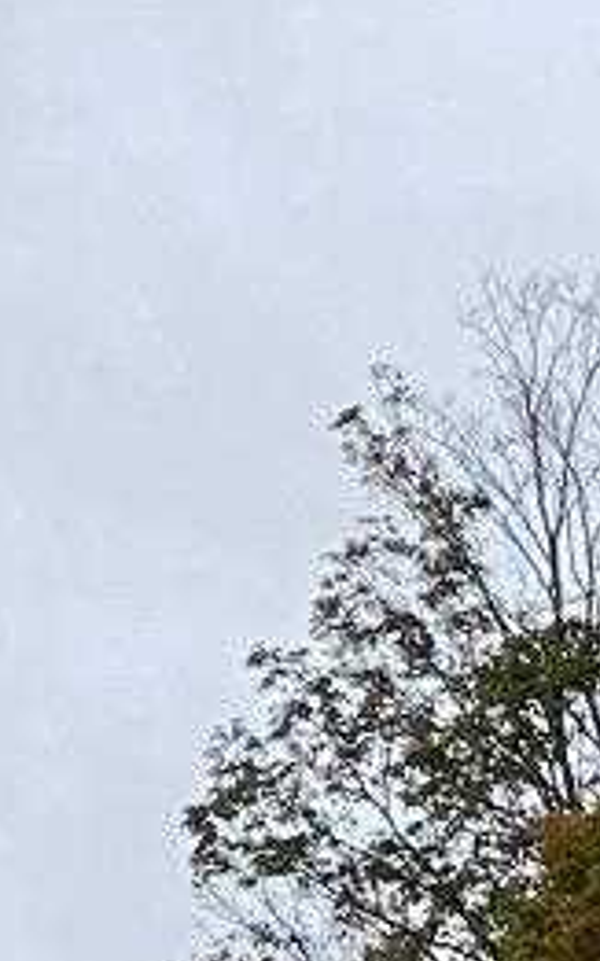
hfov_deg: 3.1
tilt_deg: -5.8
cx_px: -618
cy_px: 3583
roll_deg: +0.2
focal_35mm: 425
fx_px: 11125
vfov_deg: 4.6
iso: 20
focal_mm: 6
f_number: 2
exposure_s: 1/1142
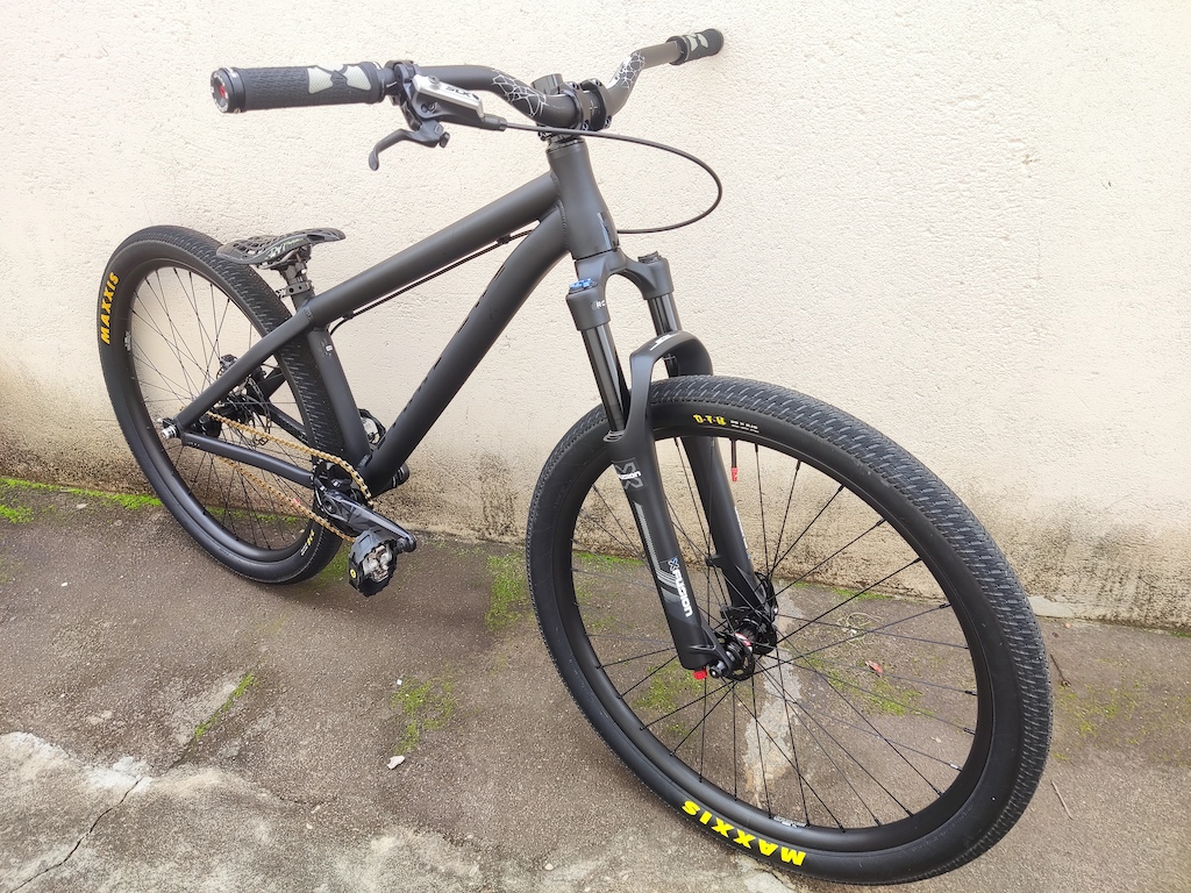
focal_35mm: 25
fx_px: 860
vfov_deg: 54.9
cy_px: 446
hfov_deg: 69.4
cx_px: 596
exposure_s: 1/120
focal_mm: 4.71
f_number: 1.79
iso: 51
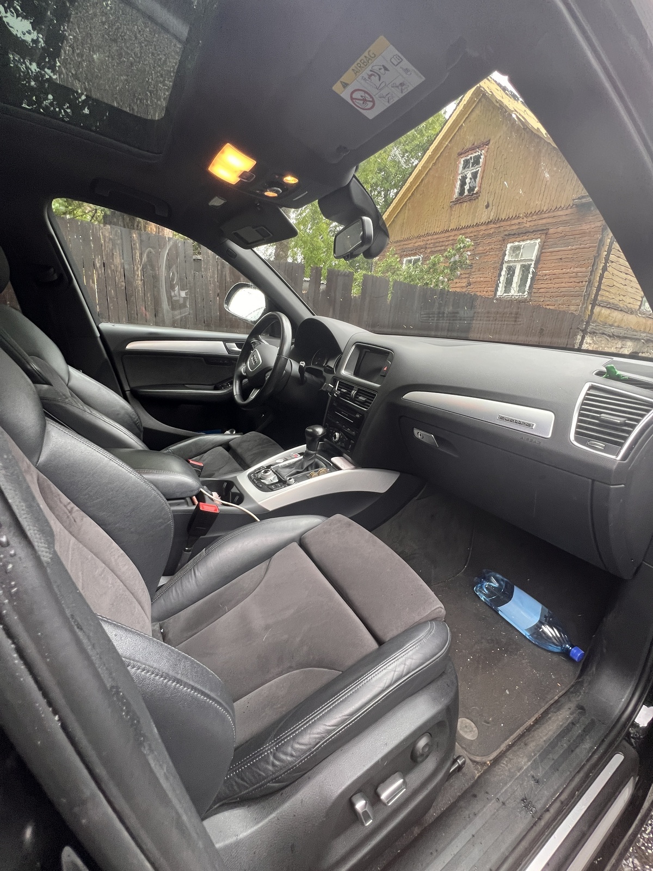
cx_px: 326
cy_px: 436
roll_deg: -5.6
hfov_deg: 89.9
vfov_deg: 106.2
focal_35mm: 13
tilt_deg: -17.9
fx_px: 327
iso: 160
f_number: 1.8
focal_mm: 1.57
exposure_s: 1/99
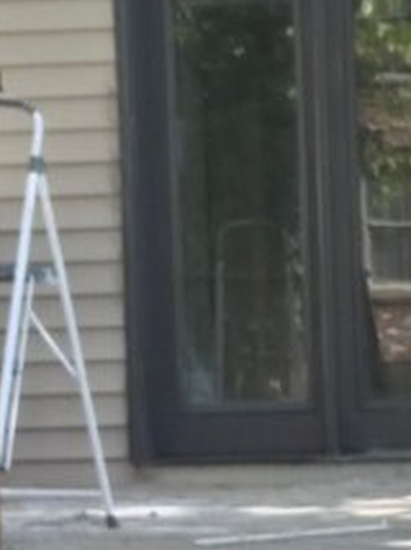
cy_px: 347
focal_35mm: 115
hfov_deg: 12.7
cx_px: 393
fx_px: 1824
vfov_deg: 17.1
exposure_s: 1/120
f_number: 2.2
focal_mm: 2.87
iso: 25
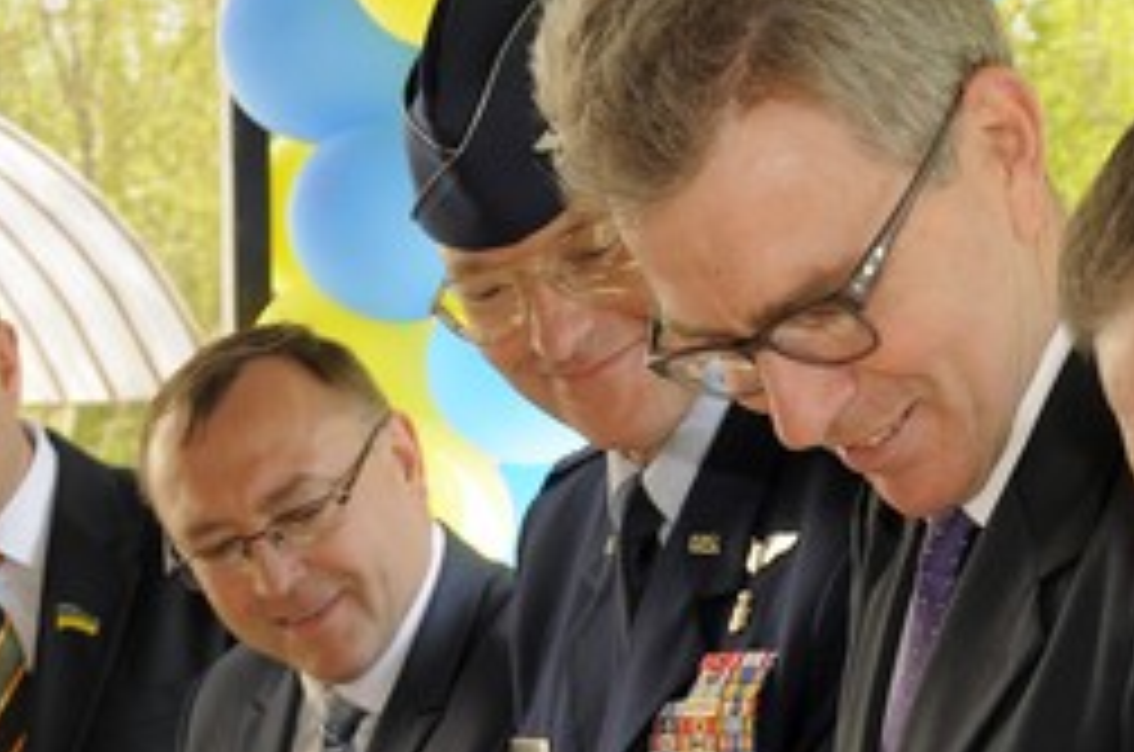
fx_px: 3930
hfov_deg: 16.3
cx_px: 886
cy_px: 932
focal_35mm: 125
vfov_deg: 10.7
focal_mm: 30
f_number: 5.6
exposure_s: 1/125
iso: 200
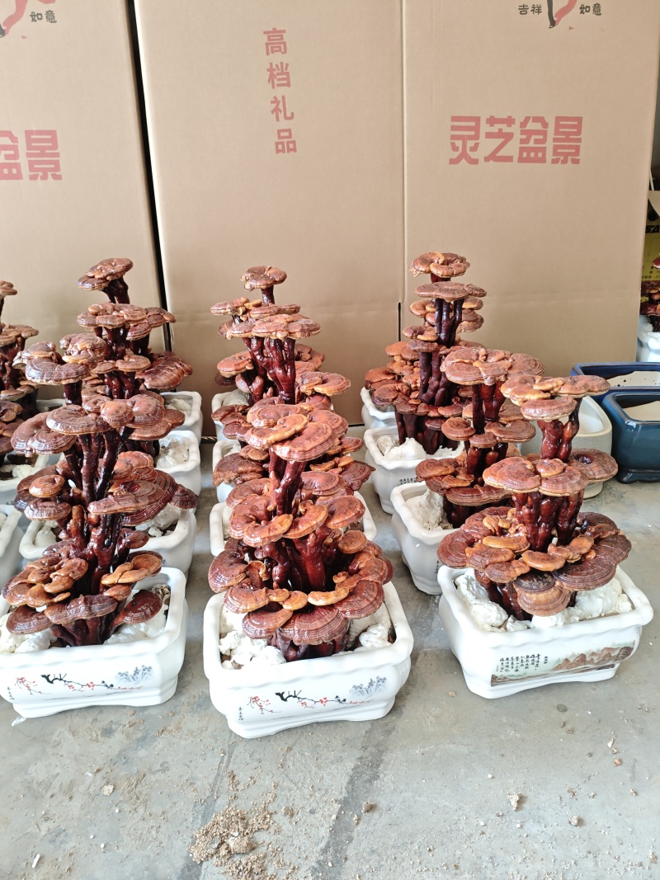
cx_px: 330
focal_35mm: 26
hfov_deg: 53.1
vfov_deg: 67.3
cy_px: 440
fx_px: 661
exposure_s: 1/207
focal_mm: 4.94
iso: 500
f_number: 1.5
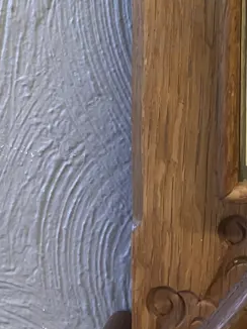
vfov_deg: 19.9
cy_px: -129
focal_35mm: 88
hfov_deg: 16.1
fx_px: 838
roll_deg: +0.5
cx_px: 292
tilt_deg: -3.1
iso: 125
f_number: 1.8
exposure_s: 1/50
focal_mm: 3.99
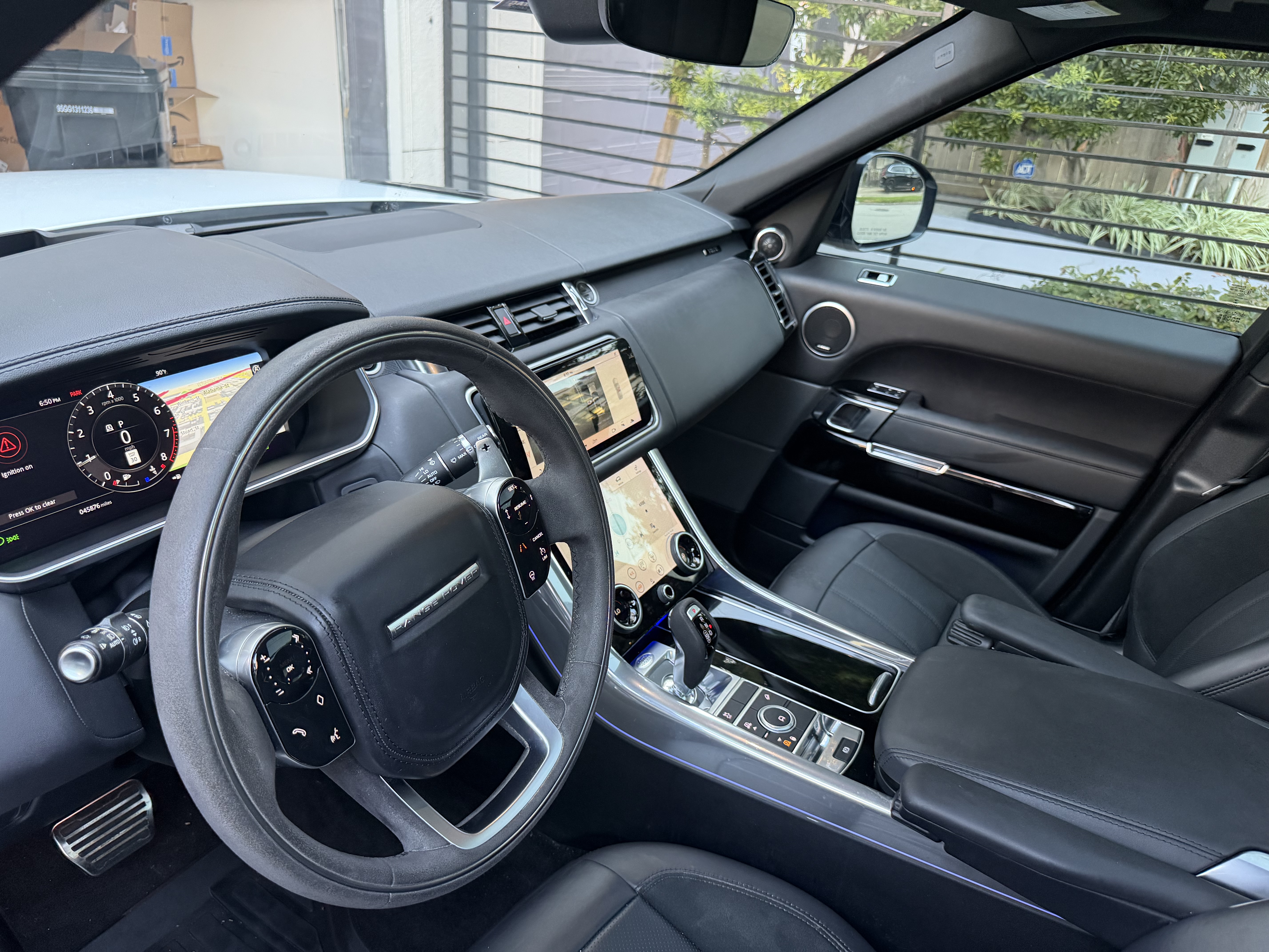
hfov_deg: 71.6
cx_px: 634
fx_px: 880
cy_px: 476
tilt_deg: -25.7
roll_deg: -3.4
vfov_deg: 56.8
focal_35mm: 24
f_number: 1.78
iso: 400
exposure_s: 1/60
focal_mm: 6.76
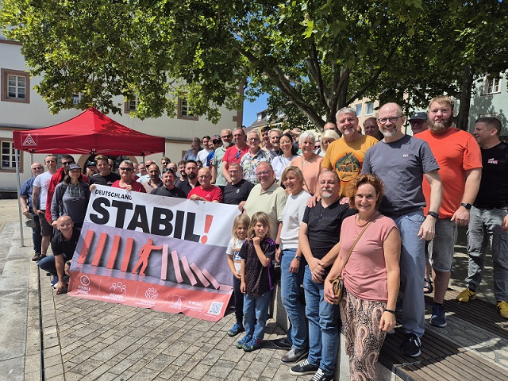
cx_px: 254
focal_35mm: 23
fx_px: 338
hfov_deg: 73.9
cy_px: 190
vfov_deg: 58.9
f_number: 1.8
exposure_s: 1/1980
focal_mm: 5.4
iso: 25
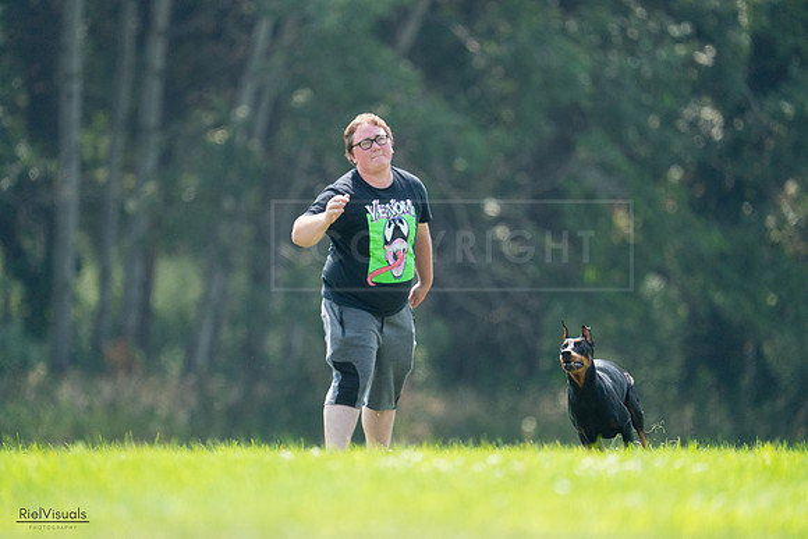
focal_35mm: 600
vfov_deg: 2.3
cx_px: 404
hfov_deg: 3.4
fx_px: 13469
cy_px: 270
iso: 4000
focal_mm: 600
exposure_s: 1/4000
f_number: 6.3
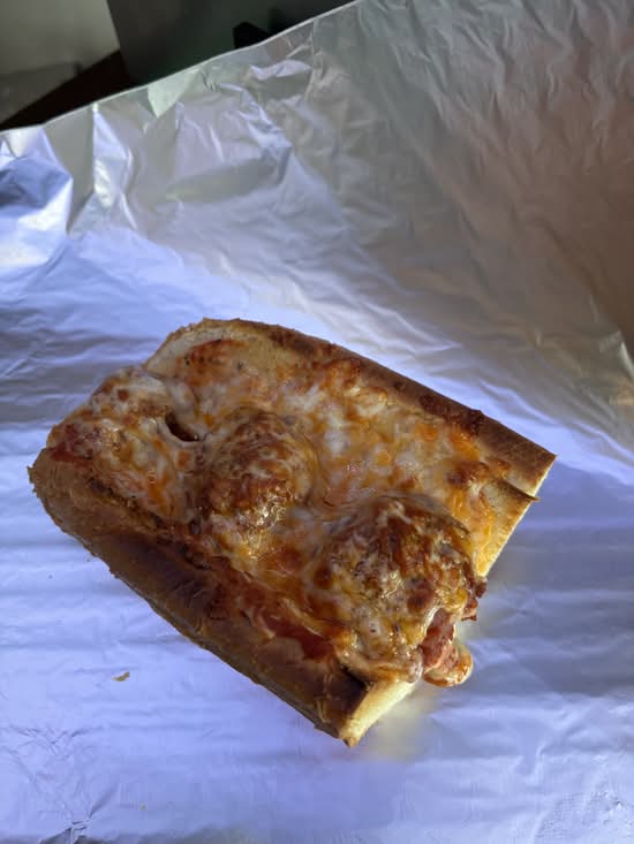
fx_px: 635
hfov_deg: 53.1
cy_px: 422
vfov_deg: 67.3
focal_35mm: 26
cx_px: 317
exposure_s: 1/41
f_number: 1.6
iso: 250
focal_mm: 5.96
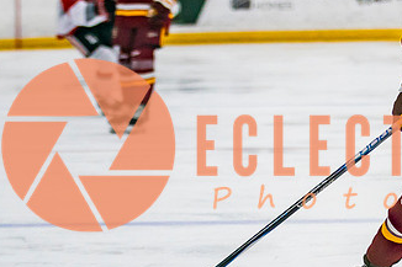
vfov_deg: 3.6
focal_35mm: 379
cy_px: 153
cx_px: 396
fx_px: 4230
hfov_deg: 5.4
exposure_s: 1/640
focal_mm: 110
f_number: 2.8
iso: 1250
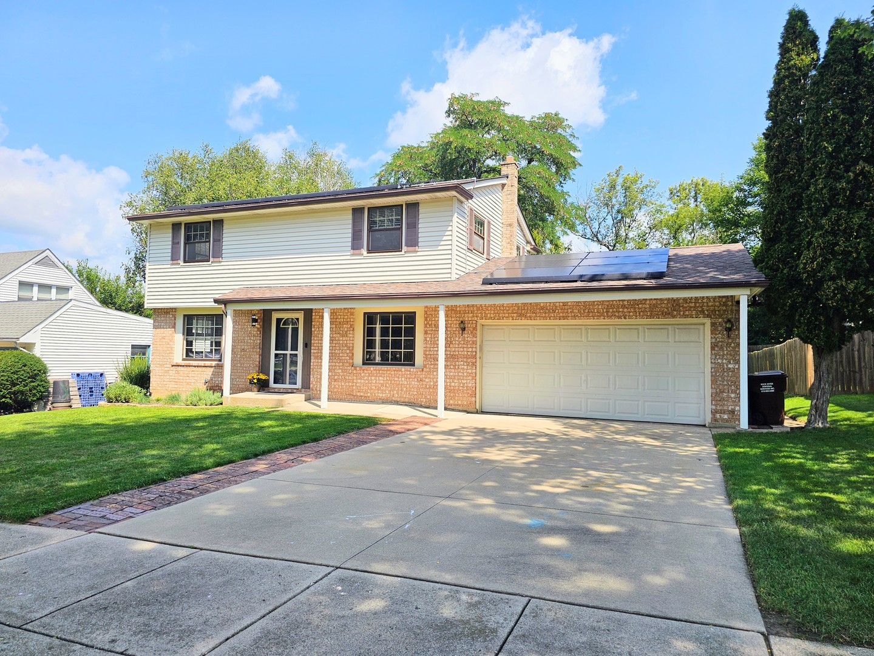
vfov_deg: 58.9
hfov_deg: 73.9
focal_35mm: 23
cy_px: 328
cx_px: 437
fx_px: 581
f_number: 1.7
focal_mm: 6.3
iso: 10
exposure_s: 1/720
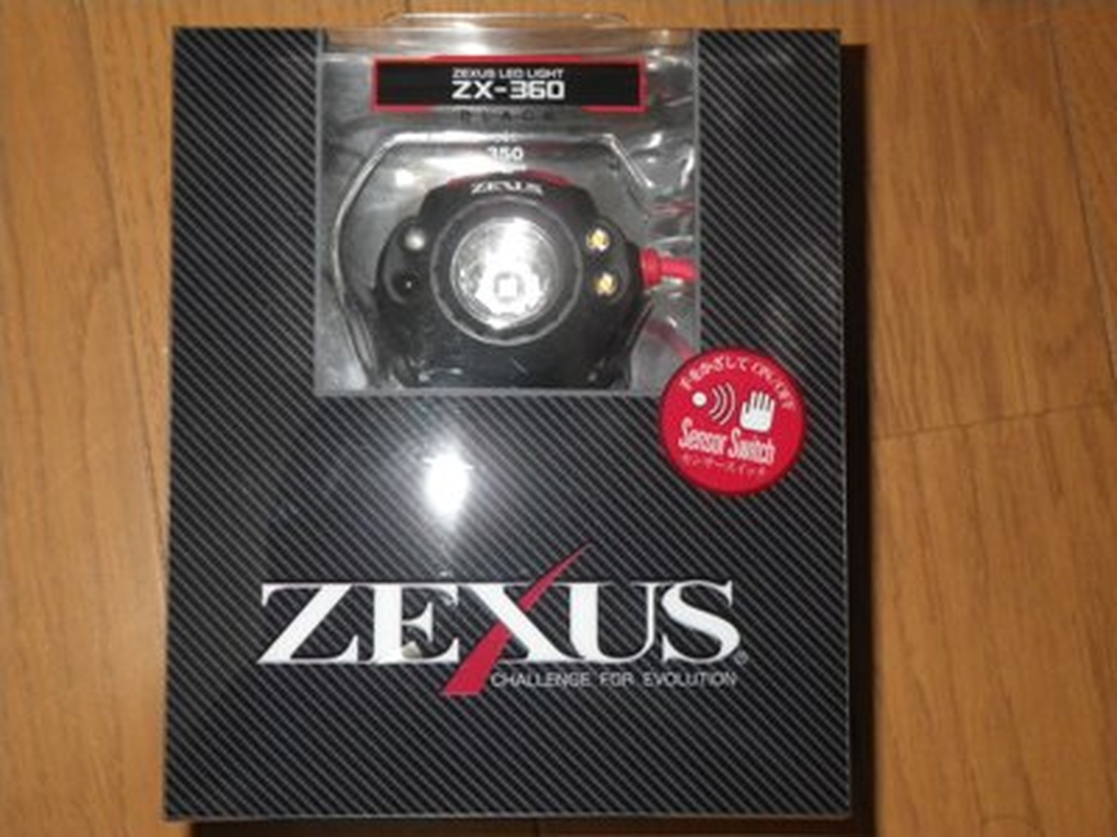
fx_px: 1355
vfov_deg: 34.3
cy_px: 418
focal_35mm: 42
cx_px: 558
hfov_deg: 44.8
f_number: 5
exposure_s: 1/60
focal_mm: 7.5
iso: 400
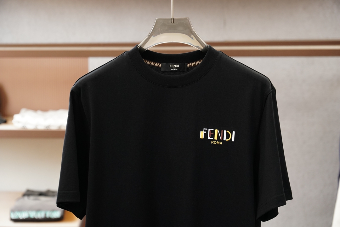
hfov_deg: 22.6
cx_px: 170
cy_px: 114
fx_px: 850
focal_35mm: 90
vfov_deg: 15.2
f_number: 4
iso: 640
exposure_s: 1/125
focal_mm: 60
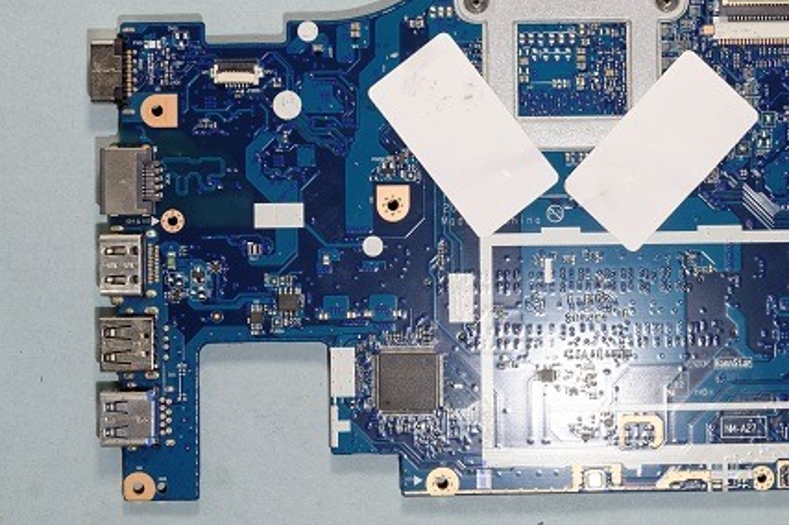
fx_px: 1730
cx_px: 503
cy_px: 67
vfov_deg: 17.0
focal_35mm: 79
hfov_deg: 25.6
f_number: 8
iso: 100
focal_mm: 30
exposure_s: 1/6
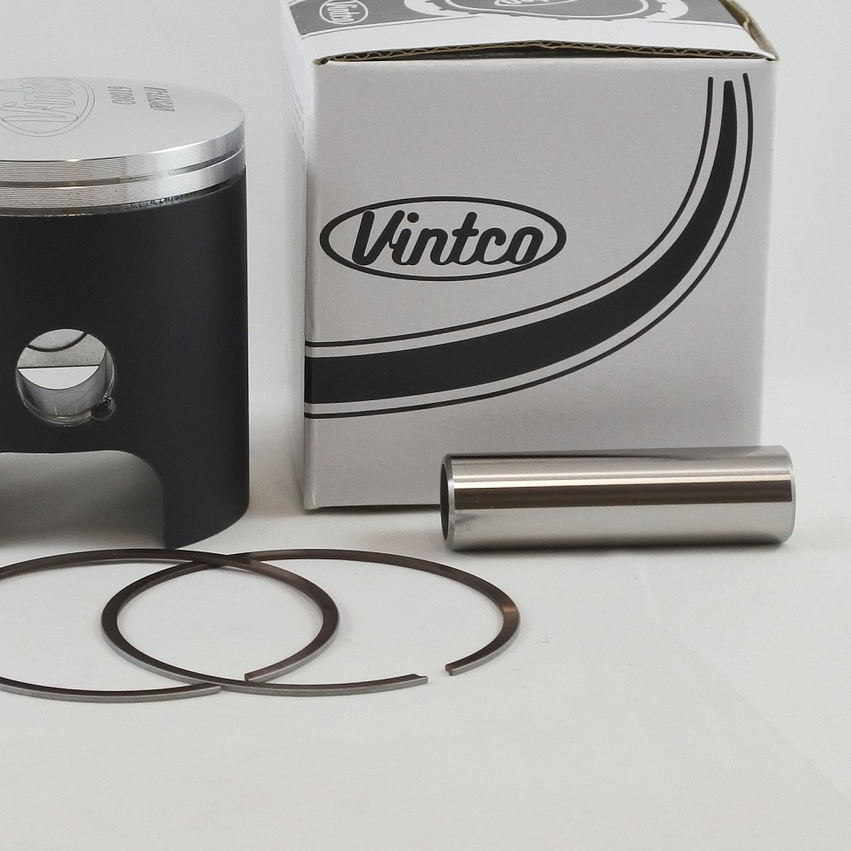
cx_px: 309
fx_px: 2058
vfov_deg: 23.3
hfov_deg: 23.3
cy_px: 305
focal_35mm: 74
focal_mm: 16.8
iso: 400
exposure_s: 1/160
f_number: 4.5
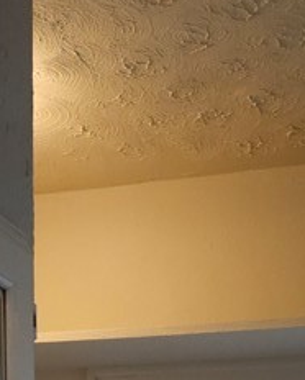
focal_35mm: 99
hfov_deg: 15.6
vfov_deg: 16.3
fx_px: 1116
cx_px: 180
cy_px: 685
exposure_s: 1/60
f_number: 1.8
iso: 320
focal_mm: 5.4
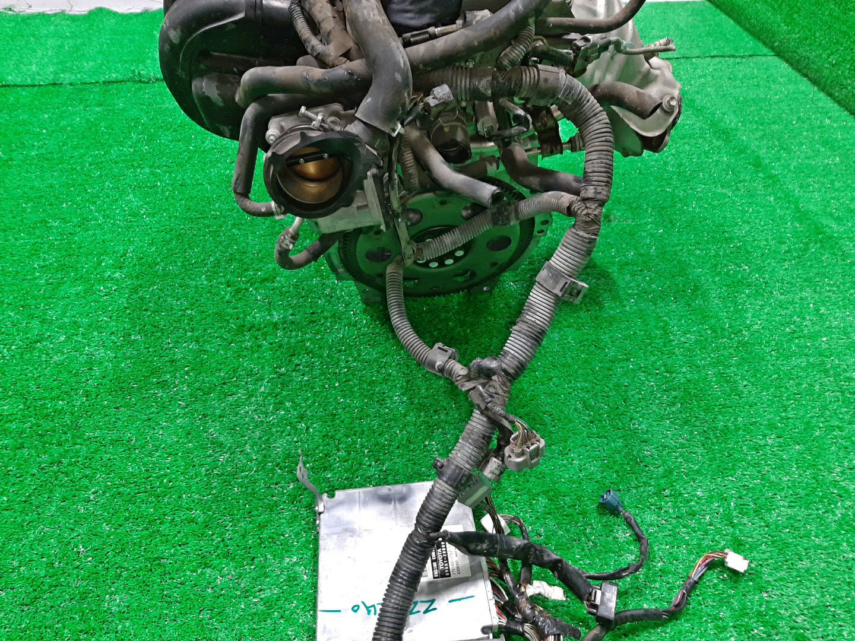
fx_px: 642
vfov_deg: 53.1
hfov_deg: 67.3
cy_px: 320
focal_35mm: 26
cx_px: 428
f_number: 1.7
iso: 174
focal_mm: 3.93
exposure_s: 1/50
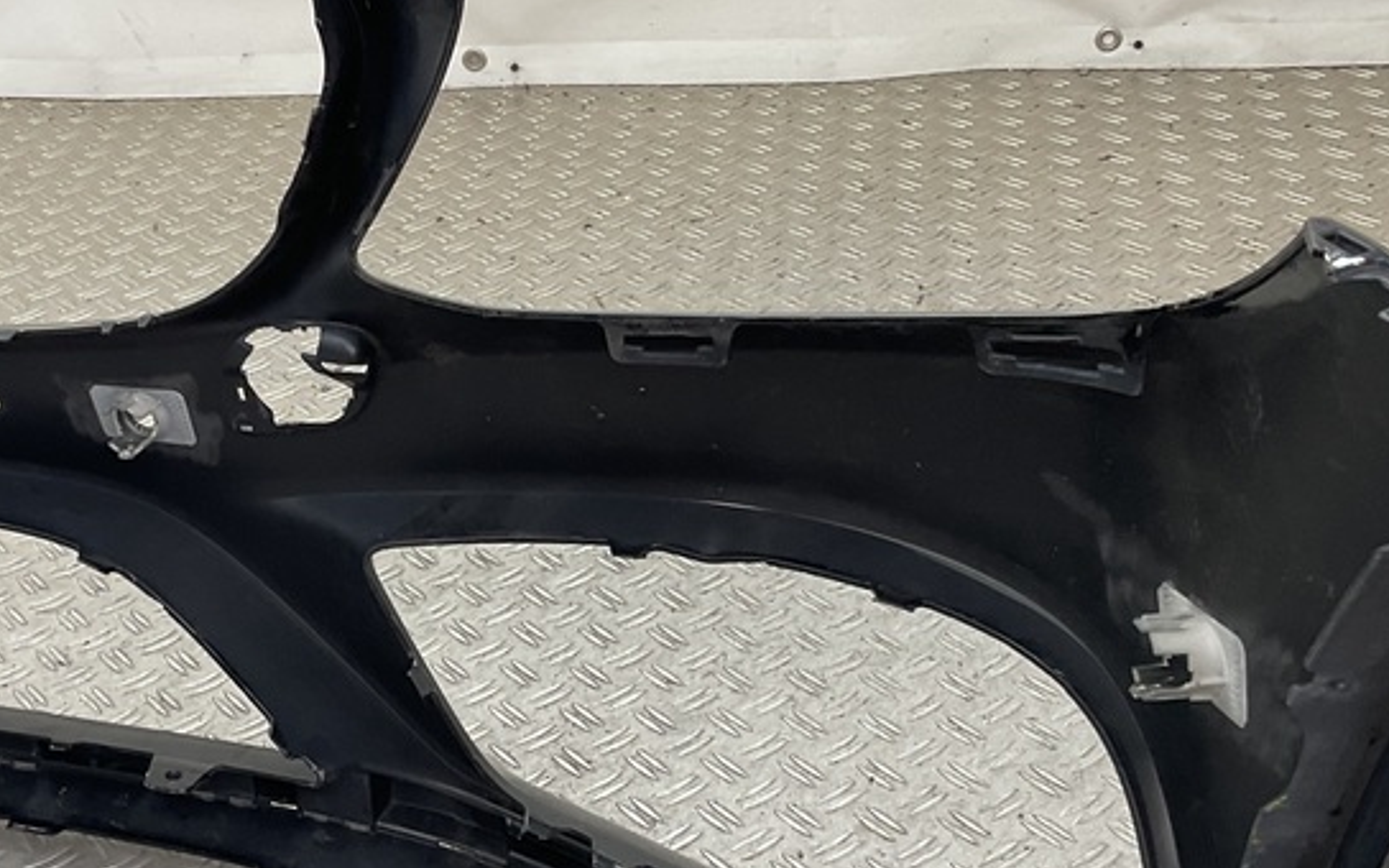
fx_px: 2158
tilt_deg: -34.8
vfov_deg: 22.6
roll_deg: +5.7
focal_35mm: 57
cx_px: 444
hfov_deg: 35.3
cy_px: 590
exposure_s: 1/120
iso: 40
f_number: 1.8
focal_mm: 3
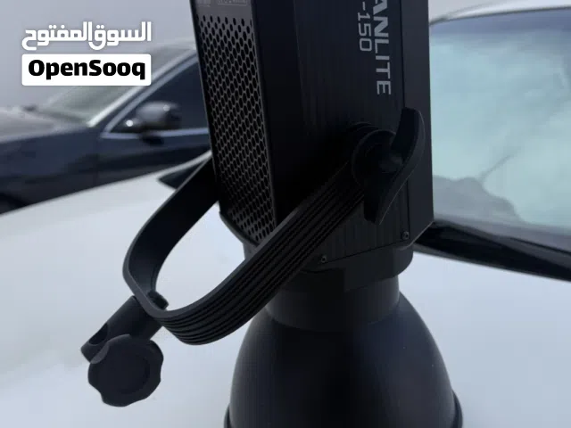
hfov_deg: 71.6
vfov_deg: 56.8
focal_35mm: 24
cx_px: 286
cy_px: 214
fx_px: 396
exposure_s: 1/2110
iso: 80
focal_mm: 6.76
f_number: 1.78
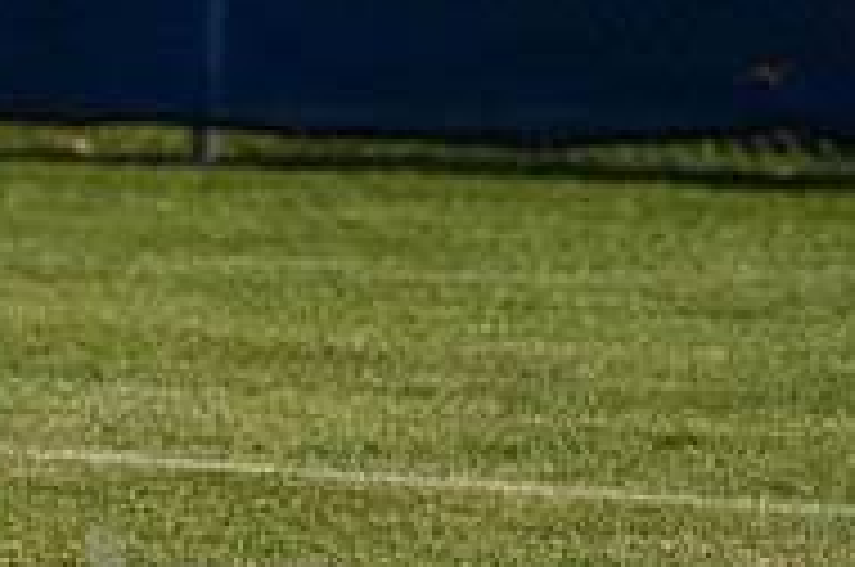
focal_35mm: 612
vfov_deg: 2.2
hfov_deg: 3.4
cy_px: 61
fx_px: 14510
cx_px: -410
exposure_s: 1/2000
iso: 320
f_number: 5.6
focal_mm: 200
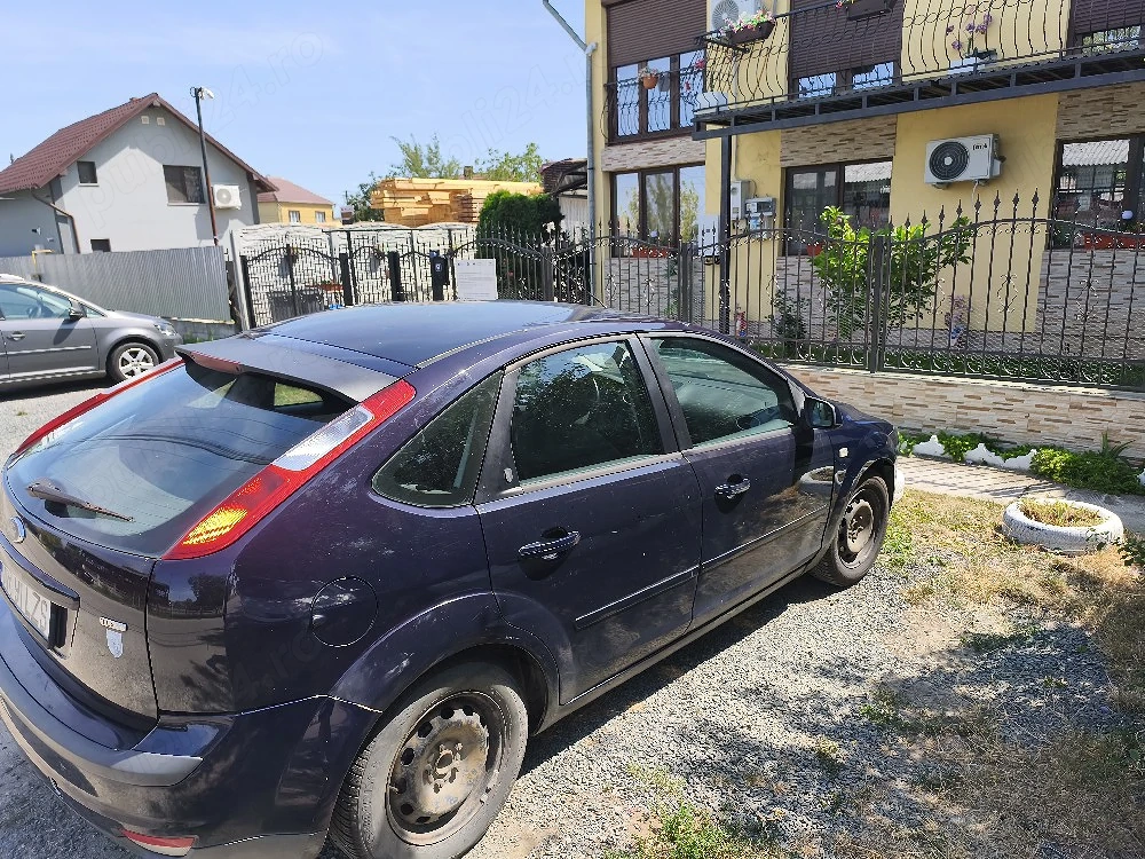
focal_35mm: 23
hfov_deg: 73.9
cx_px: 572
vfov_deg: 58.9
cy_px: 430
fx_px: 761
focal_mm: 6.14
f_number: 1.65
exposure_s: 1/588
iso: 50
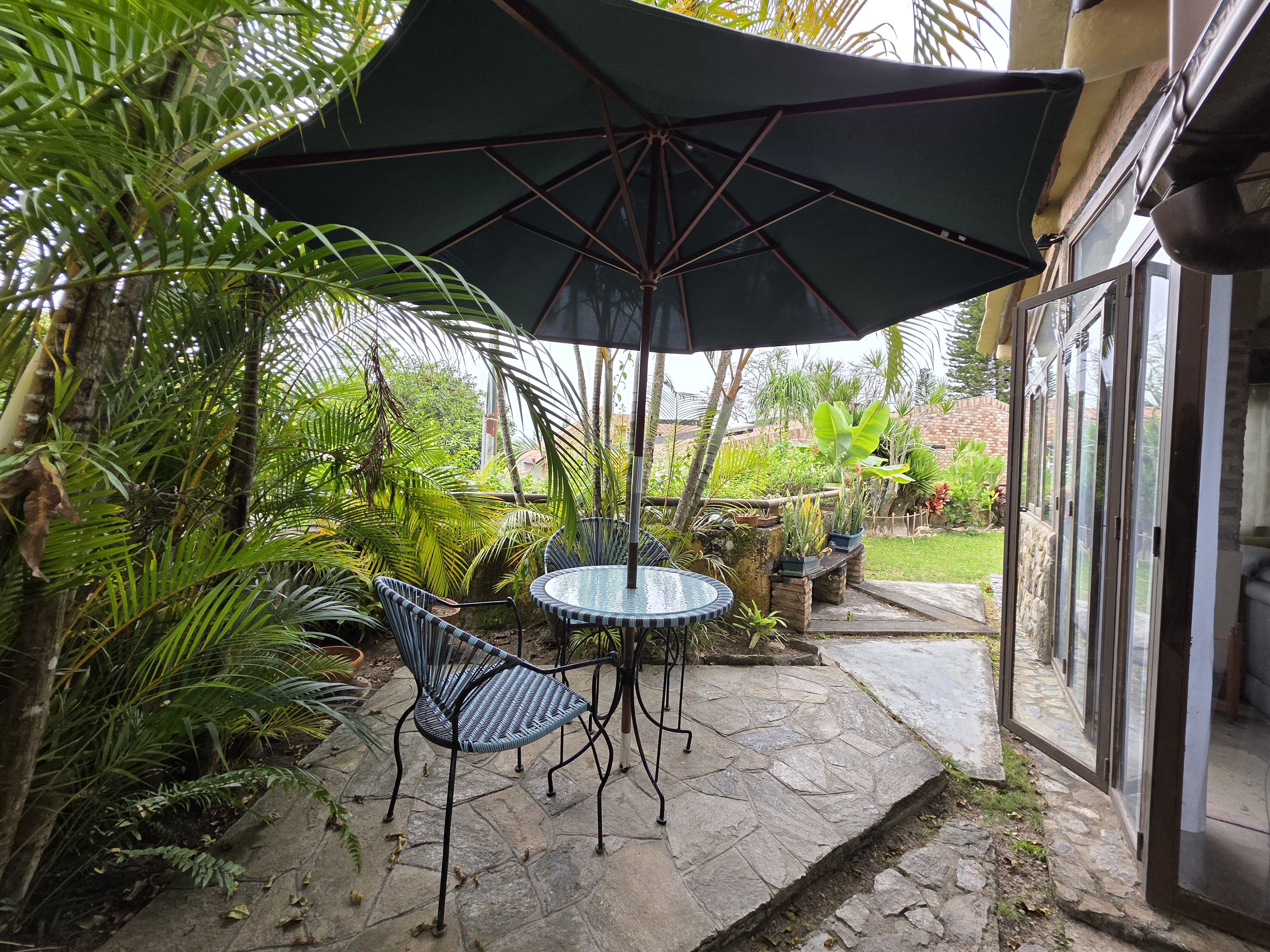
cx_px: 635
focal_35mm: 13
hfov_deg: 106.2
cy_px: 476
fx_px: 477
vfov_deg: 89.9
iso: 50
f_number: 1.9
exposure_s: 1/120
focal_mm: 2.2
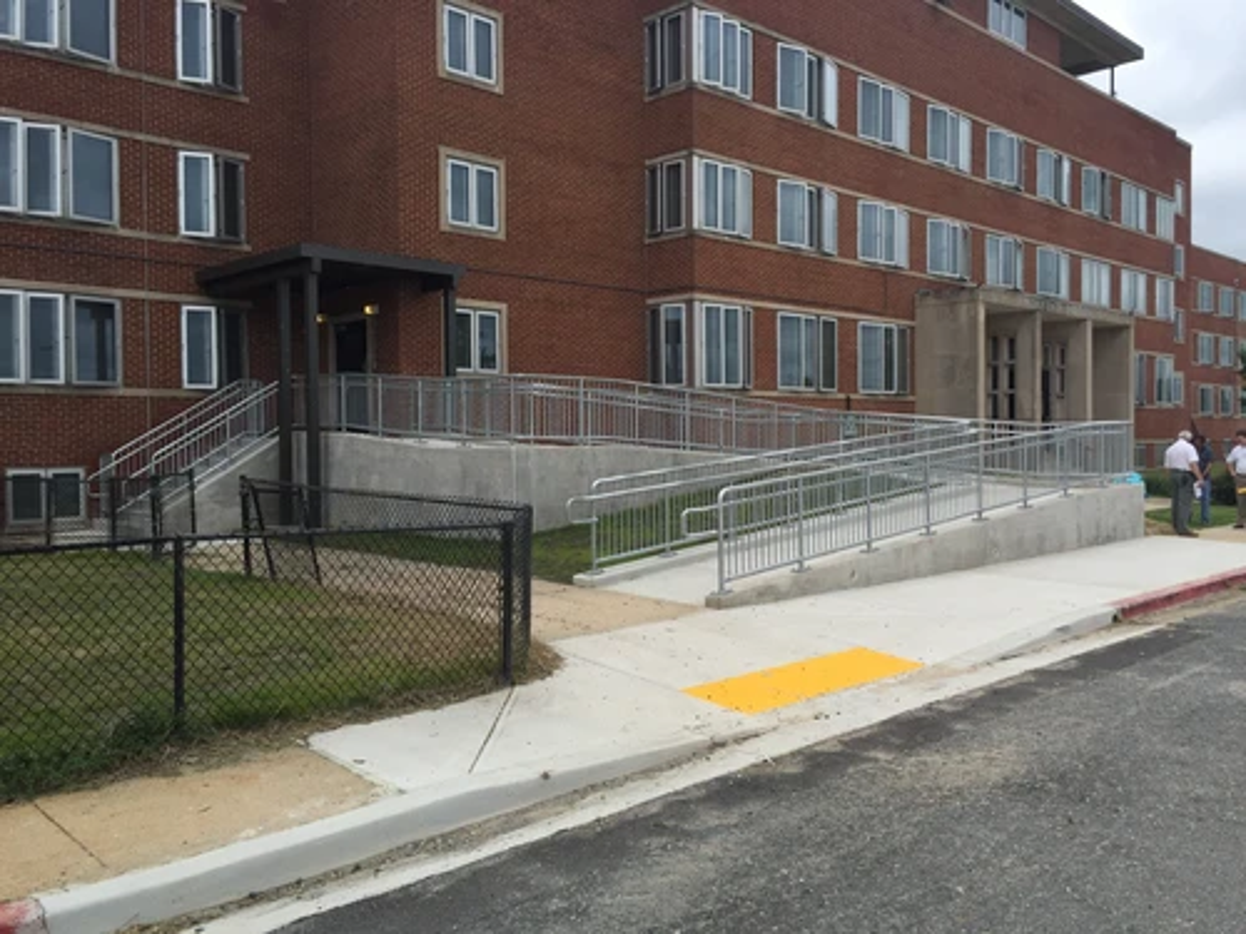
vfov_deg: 48.2
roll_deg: -1.0
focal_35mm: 29
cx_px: 623
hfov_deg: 61.7
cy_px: 467
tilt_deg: -1.7
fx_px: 1044
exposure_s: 1/2326
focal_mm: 4.15
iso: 32
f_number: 2.2
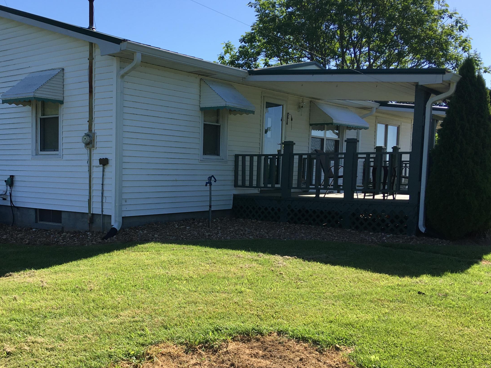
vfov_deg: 35.9
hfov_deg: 46.3
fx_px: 567
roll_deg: -0.9
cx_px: 175
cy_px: 216
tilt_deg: -3.4
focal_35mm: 40
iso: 25
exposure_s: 1/1026
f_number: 2.2
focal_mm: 4.15
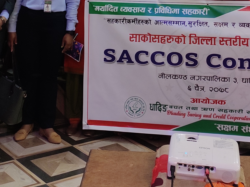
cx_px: 179
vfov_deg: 19.4
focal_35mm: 70
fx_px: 505
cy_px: -56
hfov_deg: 27.5
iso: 685
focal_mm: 4.74
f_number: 1.79
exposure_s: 1/33
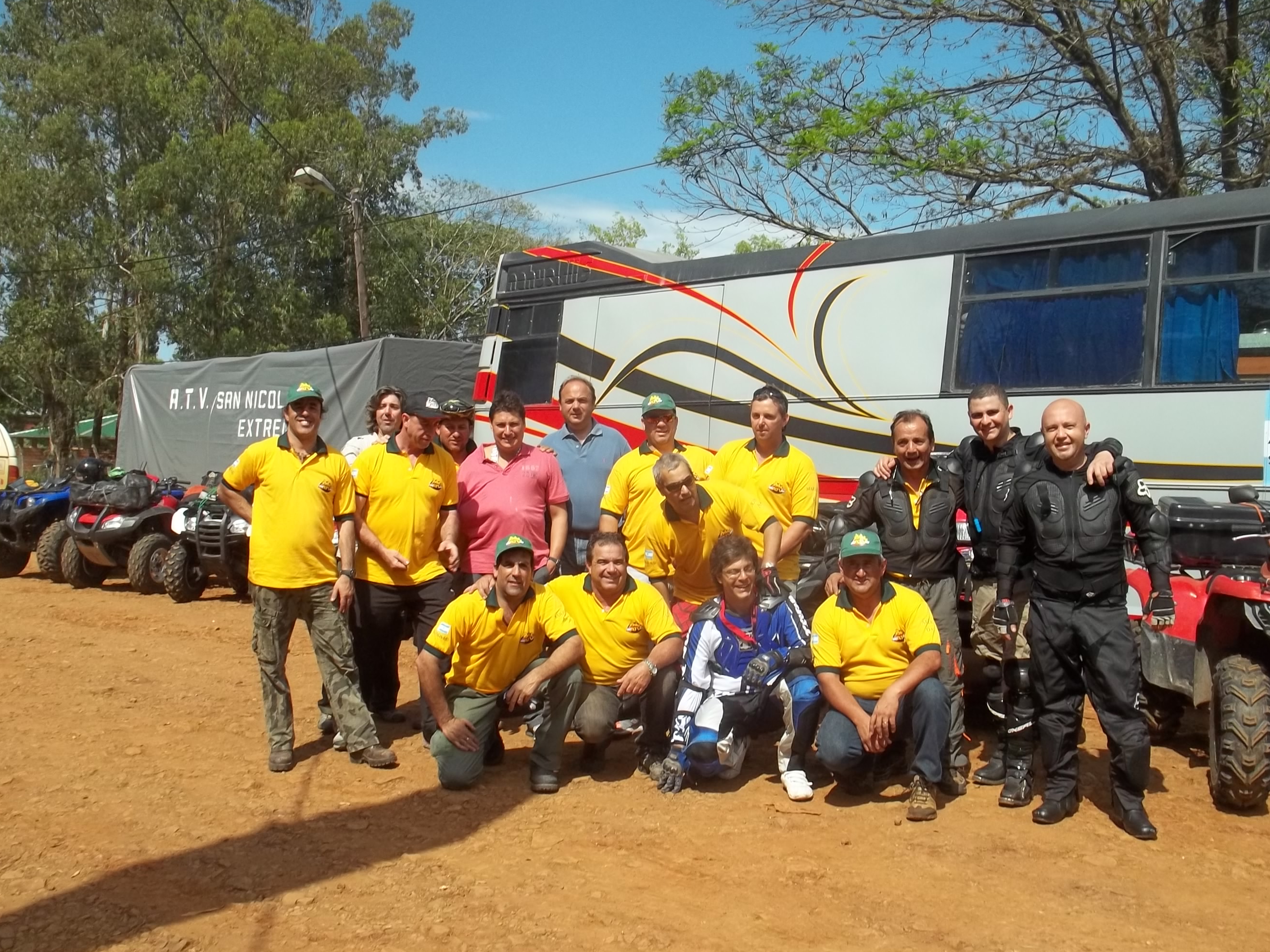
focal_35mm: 36
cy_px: 452
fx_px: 1321
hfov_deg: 51.3
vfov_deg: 39.6
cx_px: 679
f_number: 8
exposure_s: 1/160
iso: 64
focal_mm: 5.9
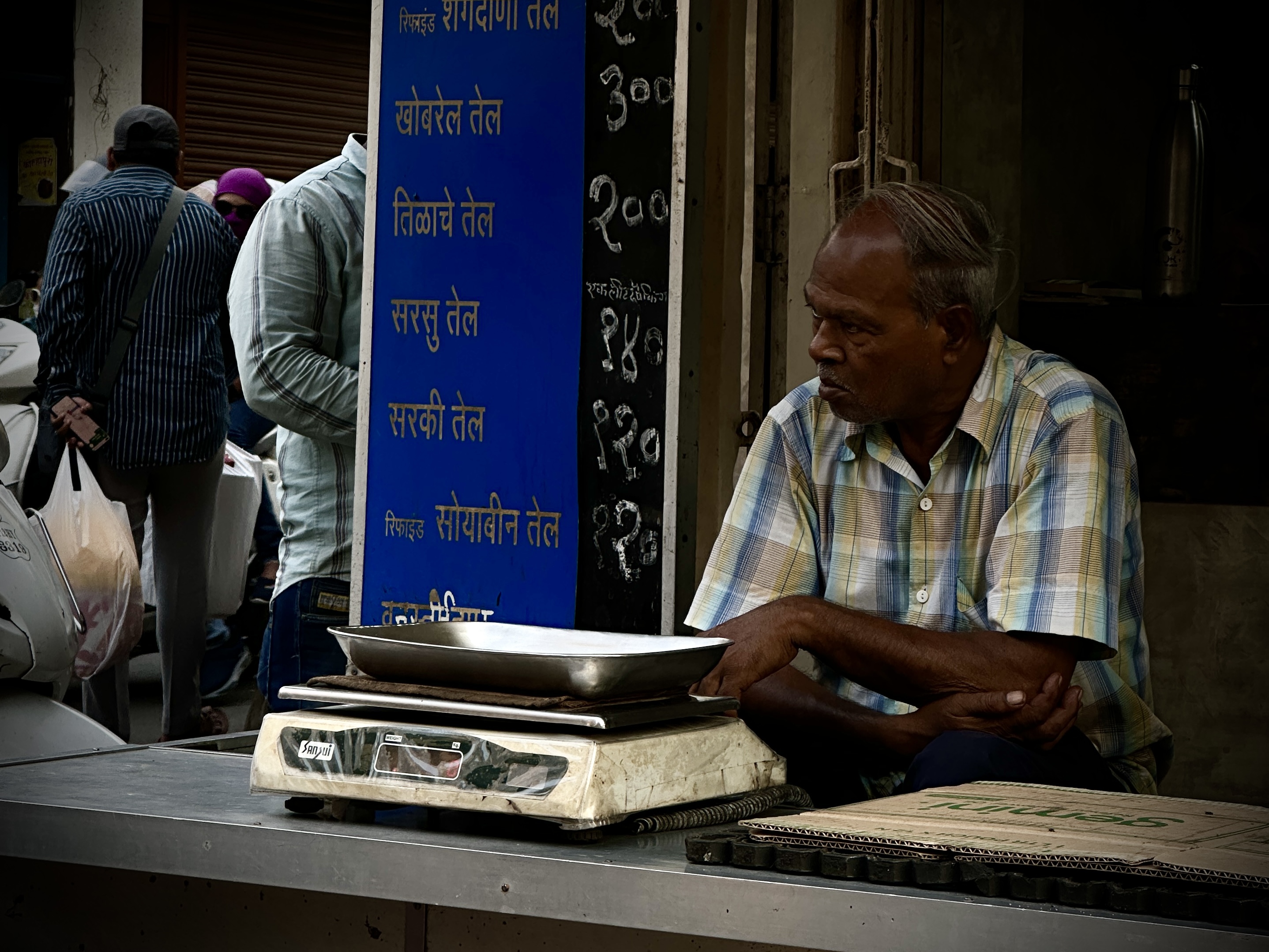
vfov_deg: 19.1
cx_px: 634
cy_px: 476
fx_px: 2823
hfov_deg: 25.3
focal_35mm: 77
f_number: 2.8
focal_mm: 9
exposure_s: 1/99
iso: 40
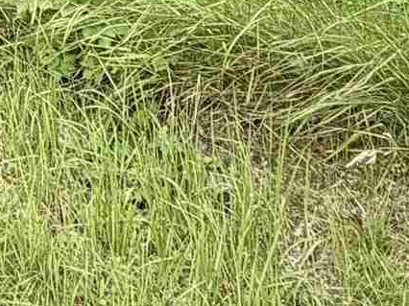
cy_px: -472
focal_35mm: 101
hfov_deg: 17.0
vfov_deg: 11.5
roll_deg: -0.2
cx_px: -256
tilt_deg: +1.3
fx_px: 1193
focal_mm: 2.22
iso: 50
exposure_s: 1/502
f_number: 2.2
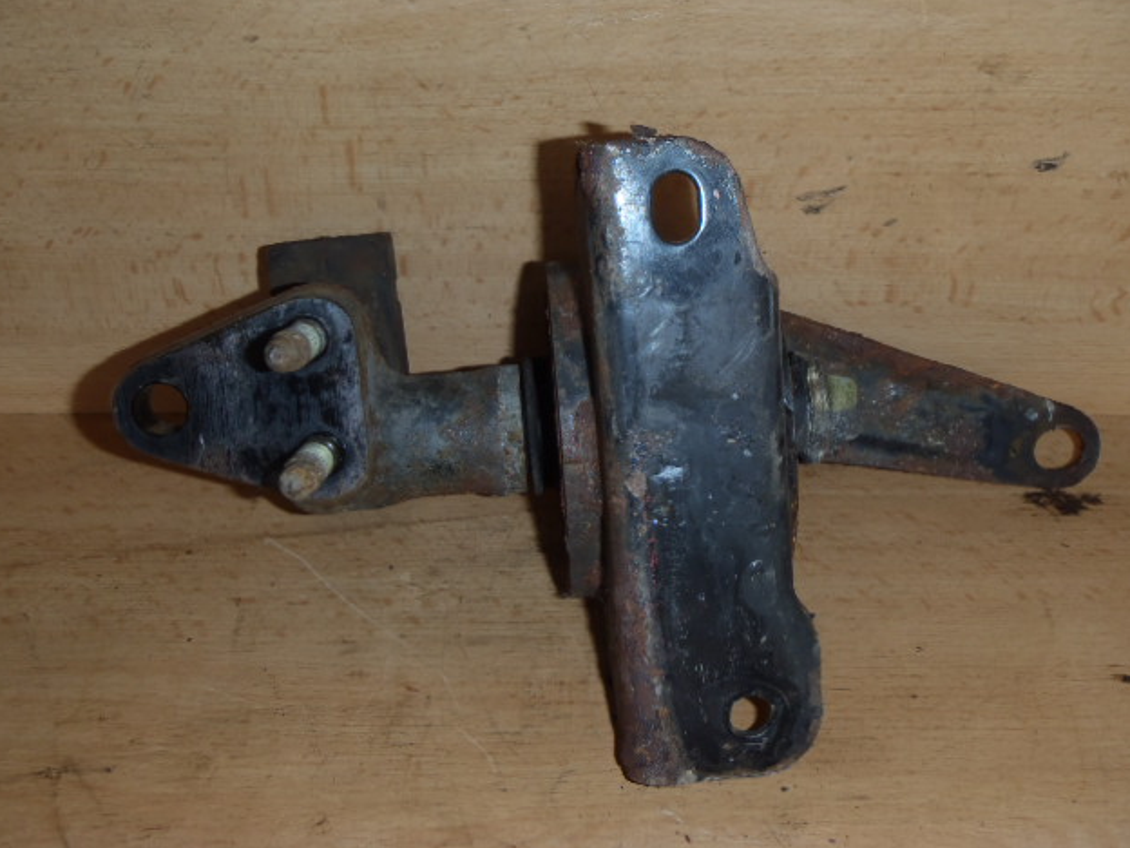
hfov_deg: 47.9
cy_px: 415
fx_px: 1273
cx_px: 560
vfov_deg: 36.8
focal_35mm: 39
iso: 100
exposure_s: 1/40
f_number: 4.6
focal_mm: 6.83
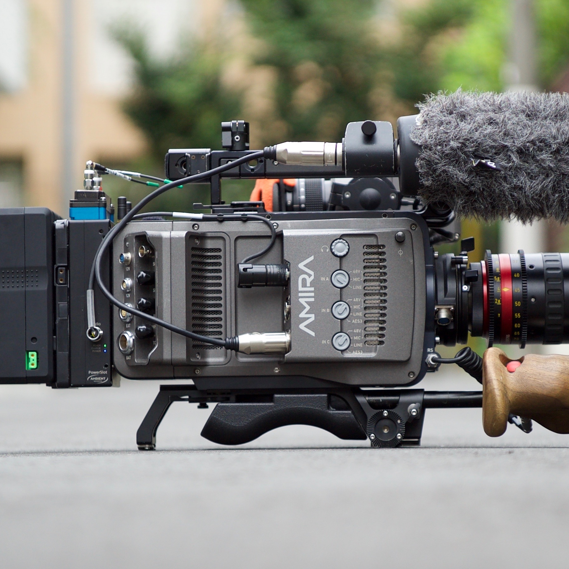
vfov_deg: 15.2
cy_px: 284
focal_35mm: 115
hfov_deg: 15.2
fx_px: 2139
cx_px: 321
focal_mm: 60
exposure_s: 1/1600
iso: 800
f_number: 2.8
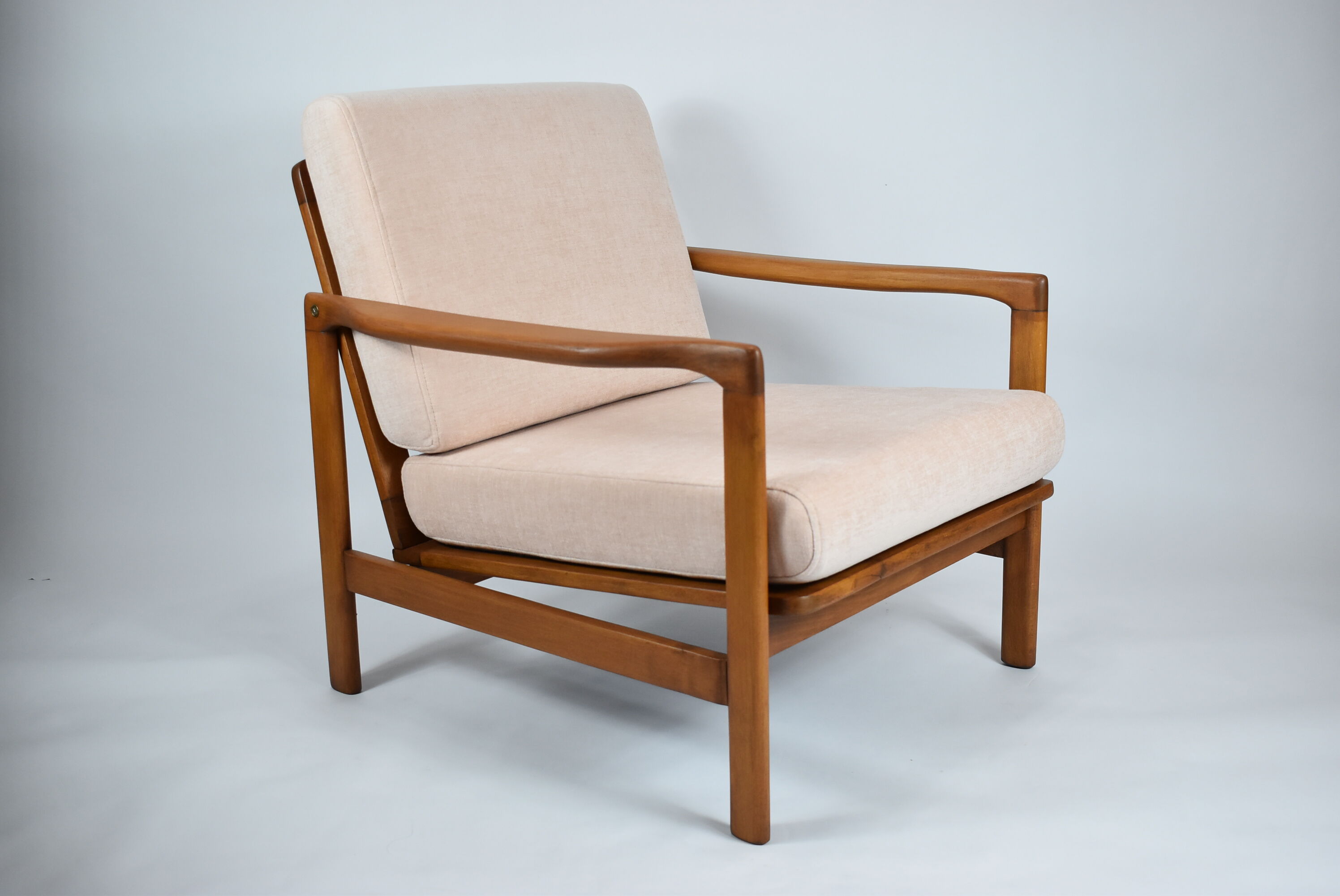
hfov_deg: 47.9
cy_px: 448
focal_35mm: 40
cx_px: 670
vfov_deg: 33.1
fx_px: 1509
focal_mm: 27
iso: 800
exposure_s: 1/125
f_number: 5
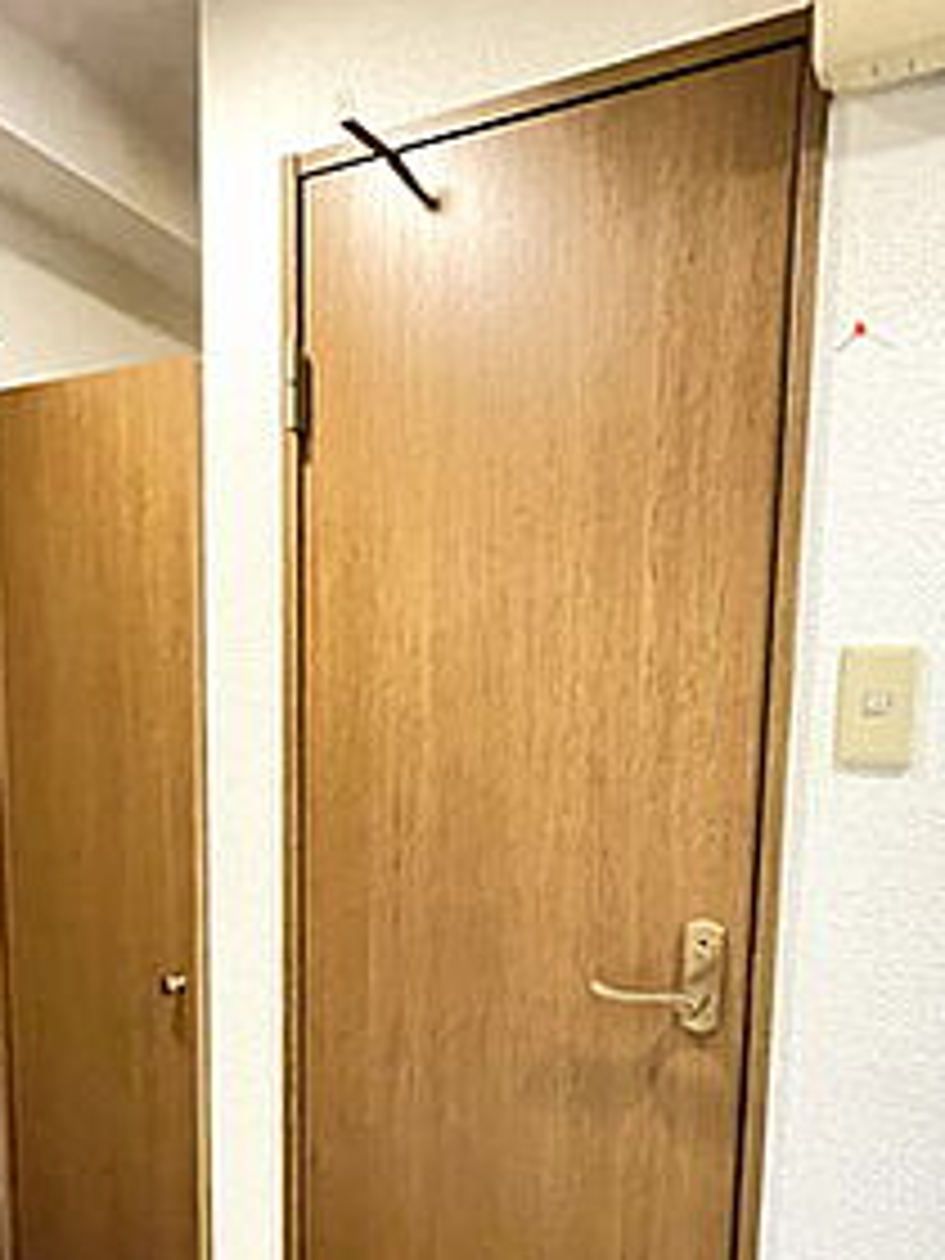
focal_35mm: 24
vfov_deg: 70.0
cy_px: 814
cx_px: 567
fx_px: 874
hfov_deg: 56.4
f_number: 2.4
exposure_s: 1/20
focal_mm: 1.55
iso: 2000
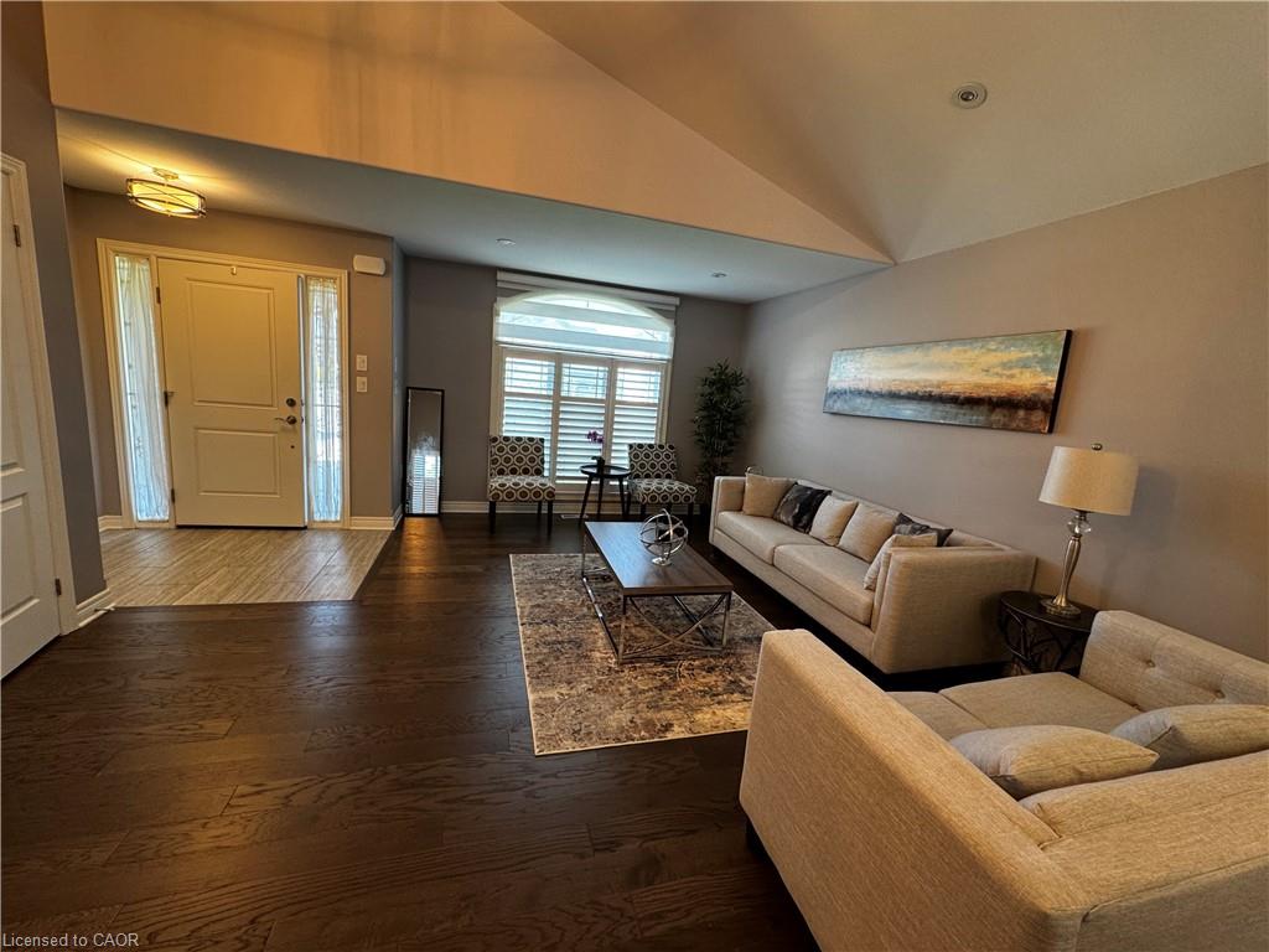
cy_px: 476
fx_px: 513
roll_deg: -5.9
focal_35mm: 14
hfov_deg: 102.1
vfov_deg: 85.7
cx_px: 634
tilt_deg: -9.8
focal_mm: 2.22
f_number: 2.2
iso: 200
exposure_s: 1/60
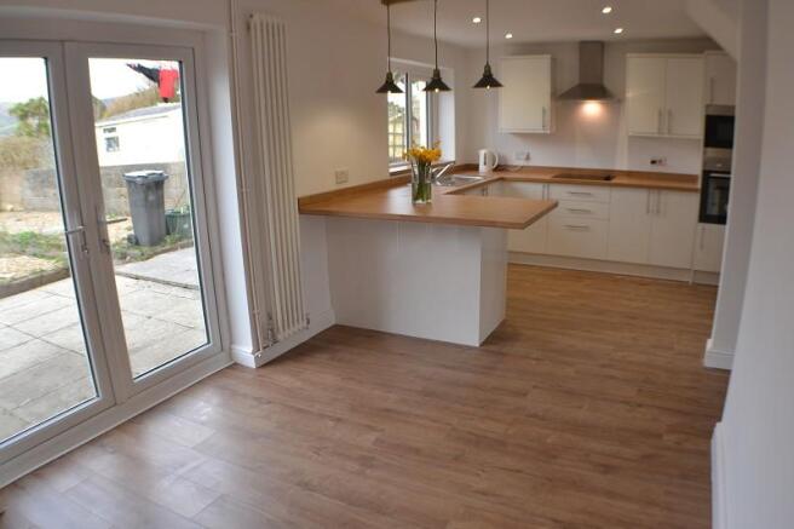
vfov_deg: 39.9
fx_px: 728
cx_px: 397
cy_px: 264
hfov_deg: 57.2
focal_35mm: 33
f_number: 5.6
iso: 400
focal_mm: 22
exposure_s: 1/60
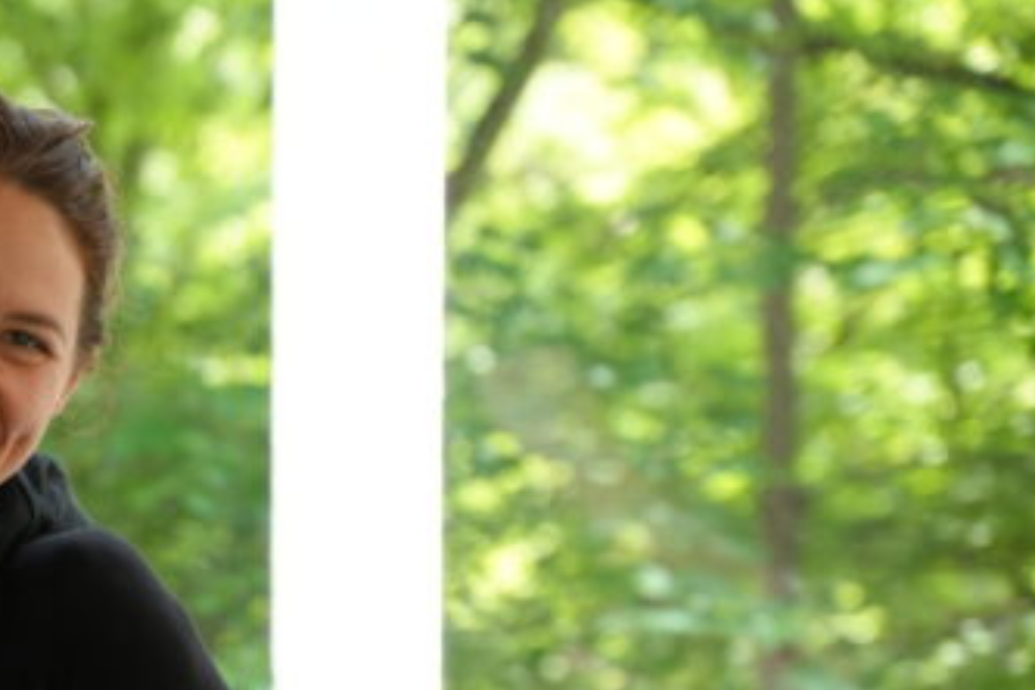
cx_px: -71
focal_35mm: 173
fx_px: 4973
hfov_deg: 11.7
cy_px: 718
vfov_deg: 7.9
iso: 500
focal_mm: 75
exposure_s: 1/160
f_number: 4
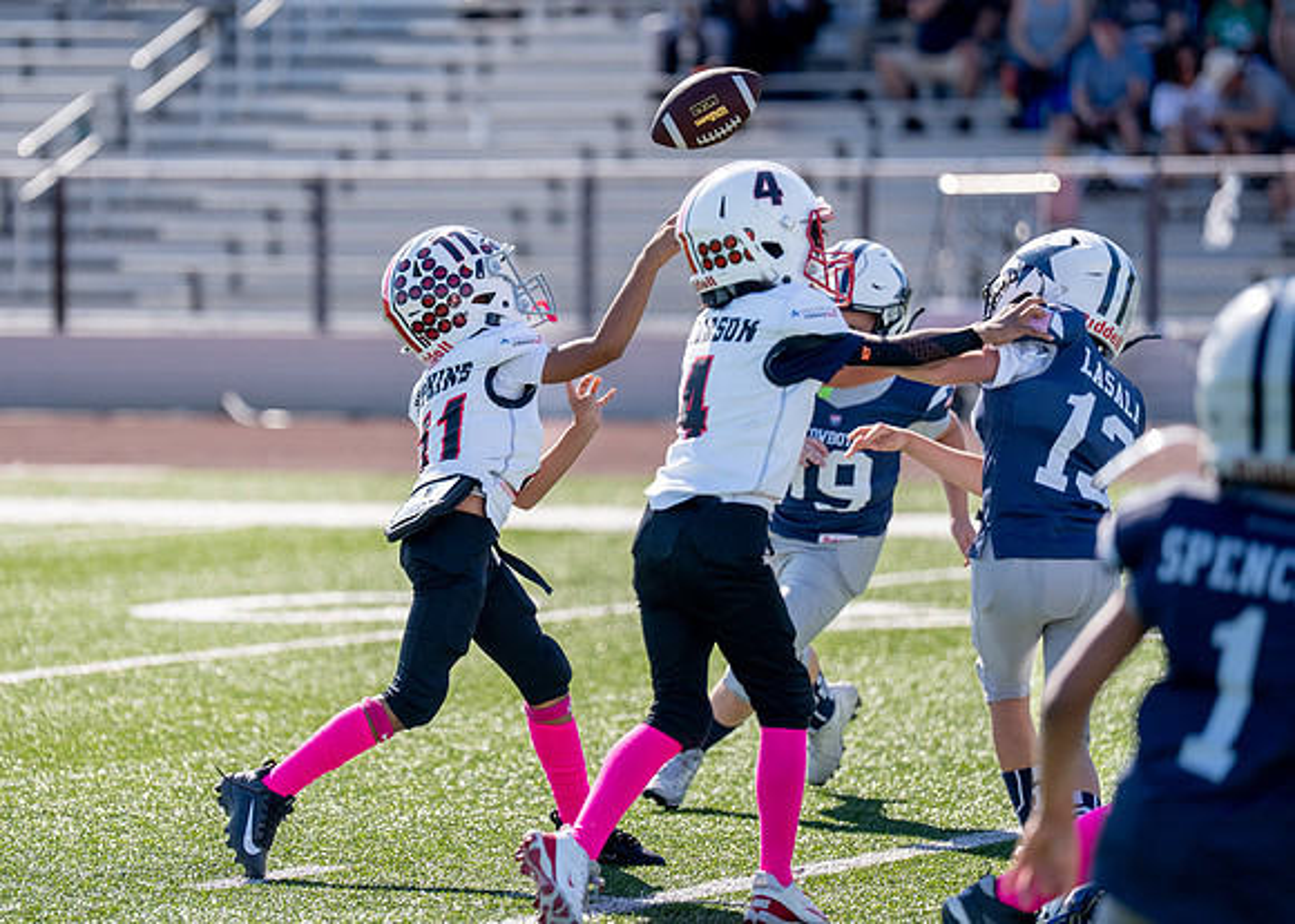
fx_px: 8257
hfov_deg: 9.0
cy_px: 416
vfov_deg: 6.4
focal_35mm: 225
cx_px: 455
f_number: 2.8
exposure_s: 1/4000
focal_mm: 176
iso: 320
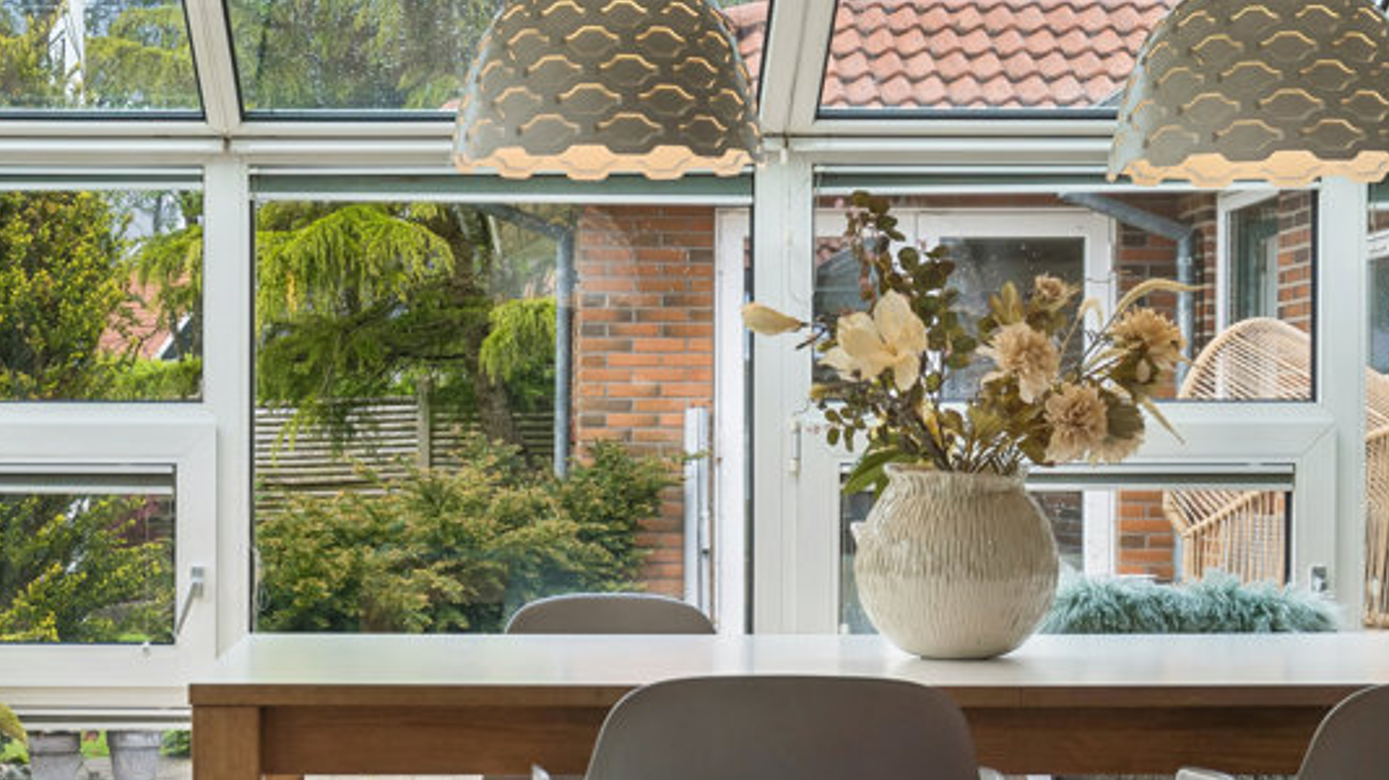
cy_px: 464
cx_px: 484
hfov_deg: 26.4
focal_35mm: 80
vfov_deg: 15.1
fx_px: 2946
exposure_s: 1/80
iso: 200
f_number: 8
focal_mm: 34
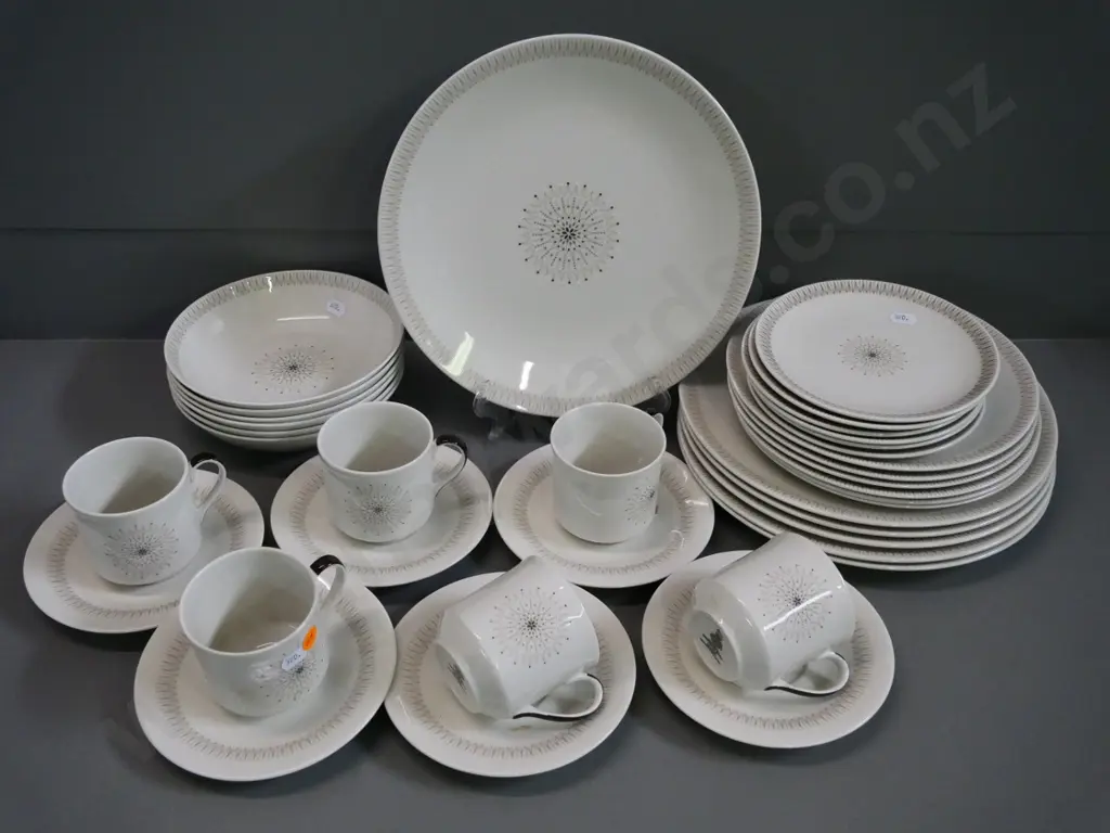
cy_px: 416
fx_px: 1090
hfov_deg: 54.0
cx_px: 555
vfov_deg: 41.8
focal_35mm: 34
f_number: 5
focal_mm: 17
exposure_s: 1/500
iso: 3200
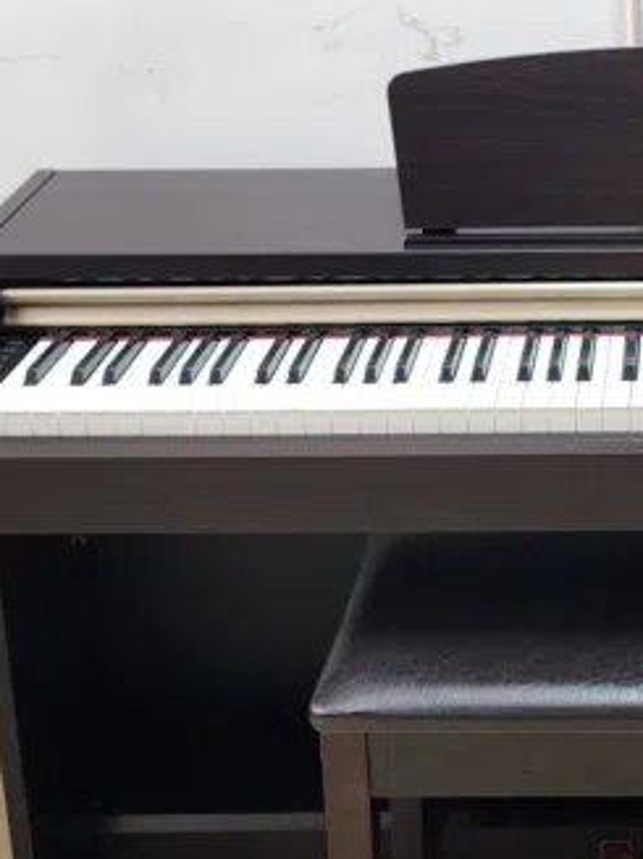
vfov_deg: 41.5
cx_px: 690
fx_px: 1115
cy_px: 578
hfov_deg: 29.3
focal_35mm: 45
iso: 250
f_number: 1.8
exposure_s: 1/101
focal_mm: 6.4
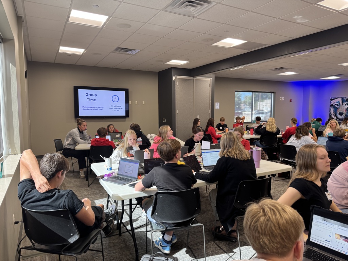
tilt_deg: -4.4
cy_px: 130
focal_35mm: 24
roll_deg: +1.0
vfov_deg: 56.8
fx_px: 241
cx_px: 174
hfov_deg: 71.6
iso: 200
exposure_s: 1/114
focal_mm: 6.76
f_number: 1.78
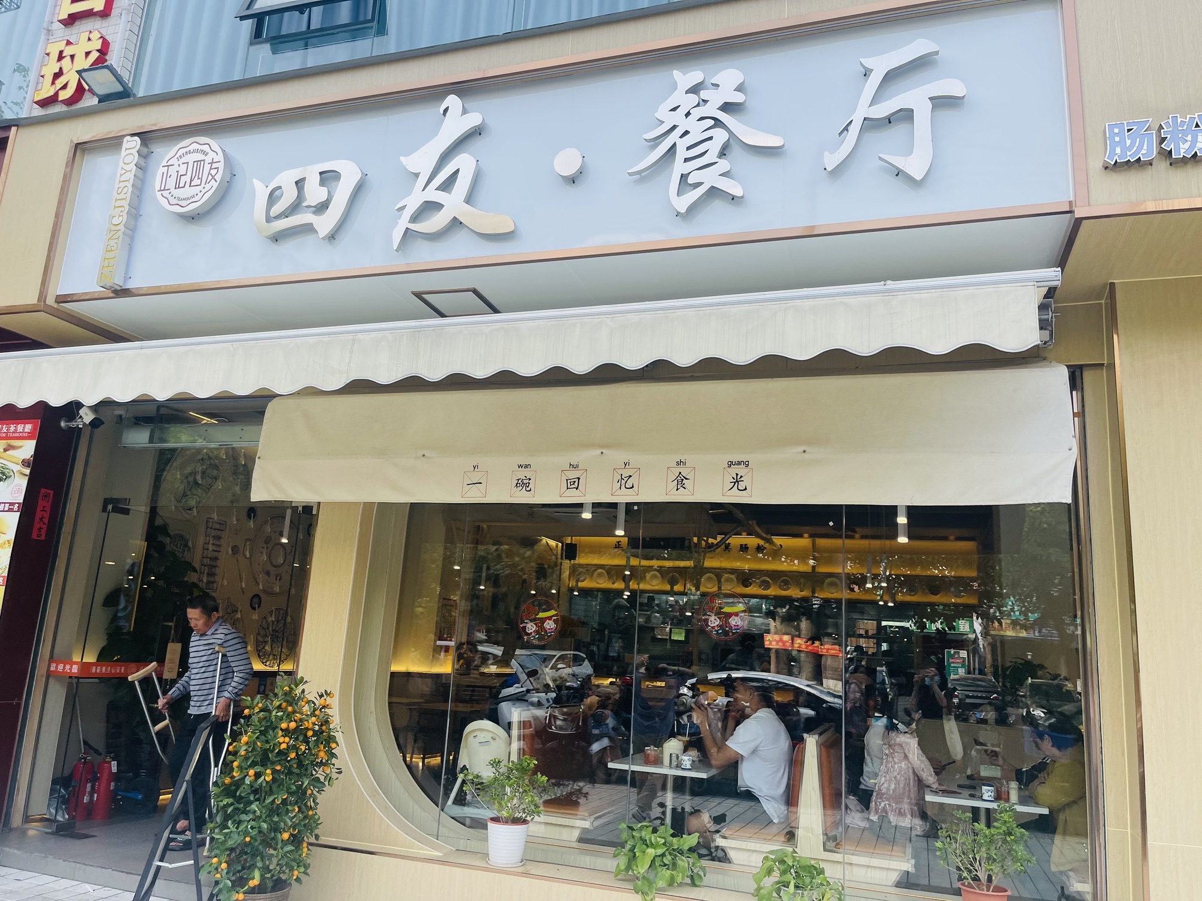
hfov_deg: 67.3
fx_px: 903
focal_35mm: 26
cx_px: 601
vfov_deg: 53.1
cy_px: 450
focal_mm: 5.1
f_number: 1.6
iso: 32
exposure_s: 1/945
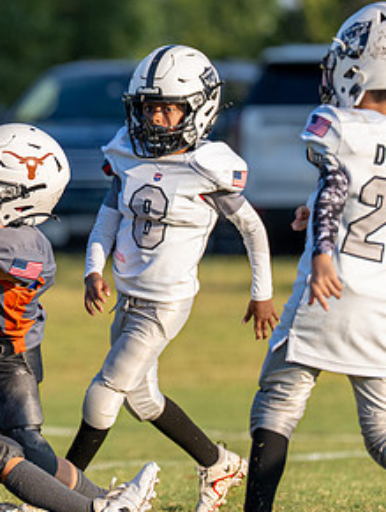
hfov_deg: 2.7
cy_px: 189
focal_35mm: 548
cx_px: -15
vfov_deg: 3.6
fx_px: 8130
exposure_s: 1/4000
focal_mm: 200
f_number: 2.8
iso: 320
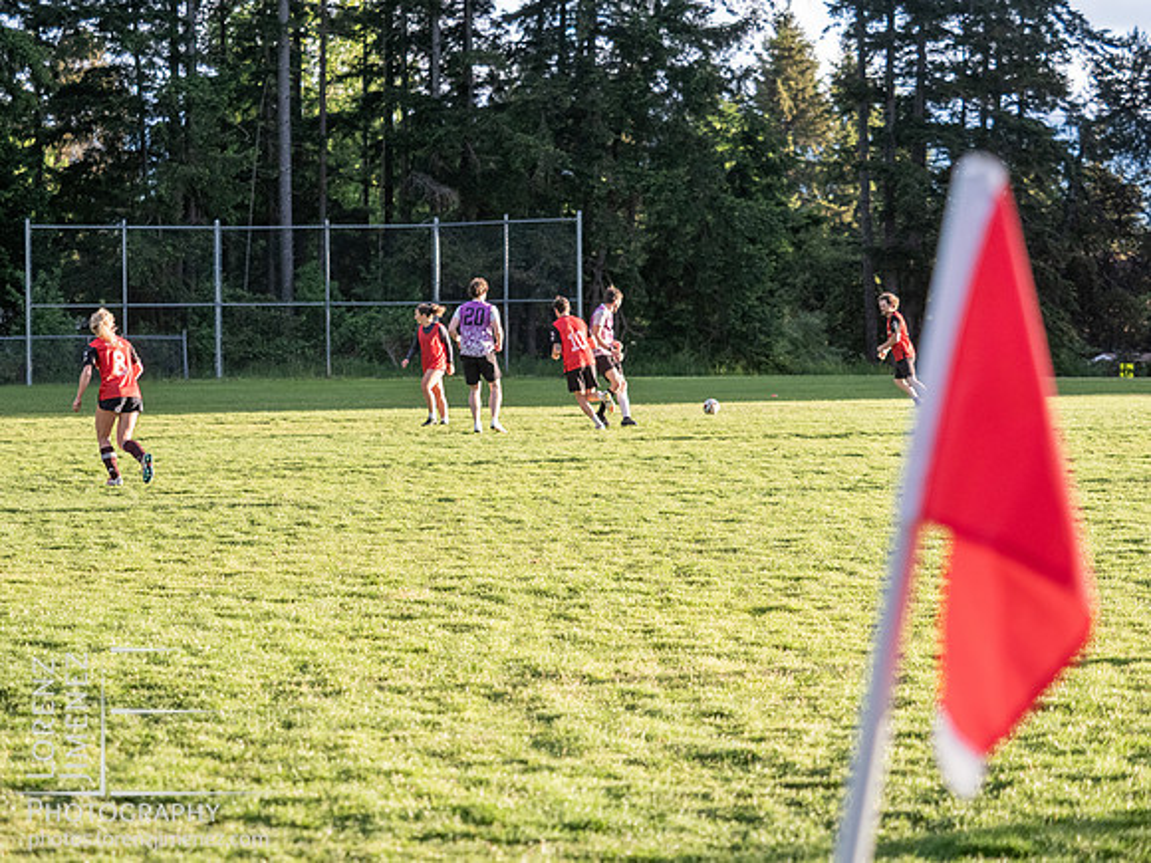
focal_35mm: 124
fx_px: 4123
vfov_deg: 12.0
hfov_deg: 15.9
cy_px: 432
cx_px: 576
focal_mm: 62
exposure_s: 1/1000
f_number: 2.8
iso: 800
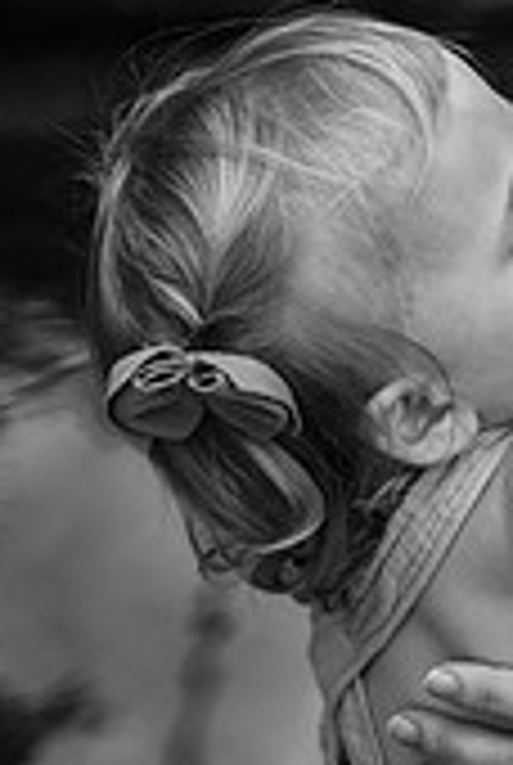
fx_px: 2810
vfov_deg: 15.5
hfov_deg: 10.4
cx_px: 504
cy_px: 369
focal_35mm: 132
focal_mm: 50
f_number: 3.2
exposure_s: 1/1600
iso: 500
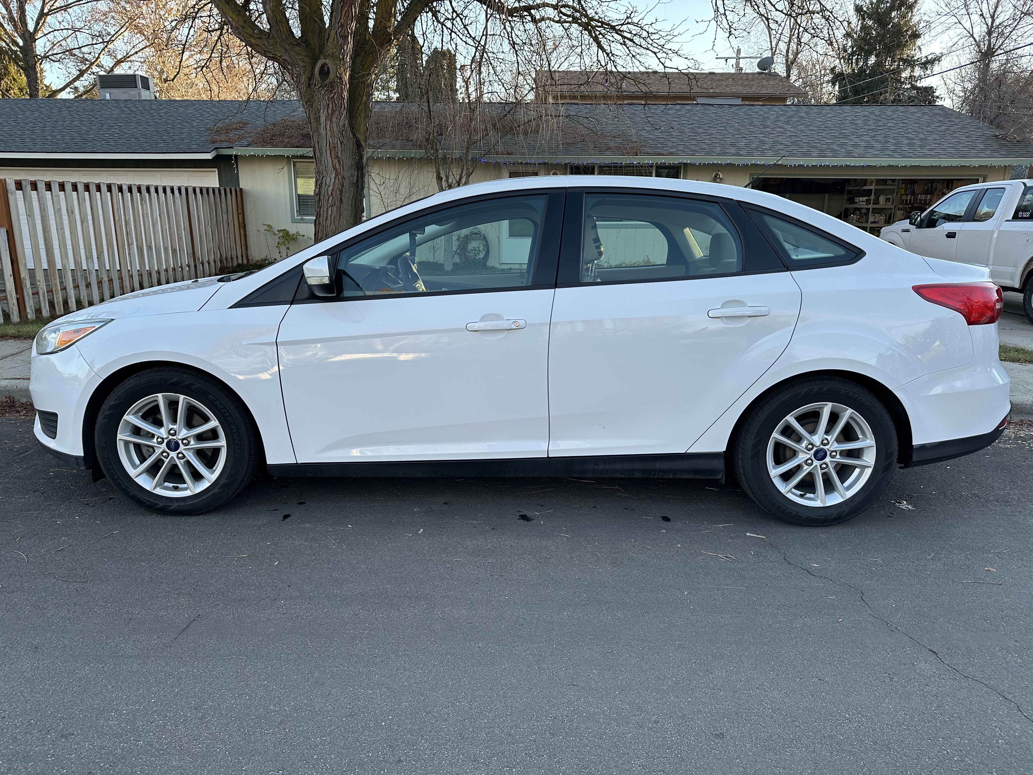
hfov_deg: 71.6
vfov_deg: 56.8
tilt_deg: -14.4
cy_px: 388
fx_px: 716
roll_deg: +1.7
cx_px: 516
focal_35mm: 24
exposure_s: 1/435
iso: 80
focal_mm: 6.86
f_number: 1.78
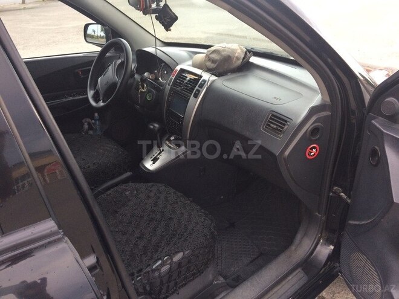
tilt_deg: -27.5
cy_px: 150
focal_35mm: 29
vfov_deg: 48.2
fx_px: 334
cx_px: 200
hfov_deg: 61.7
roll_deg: -0.9
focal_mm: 4.15
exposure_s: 1/33
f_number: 2.2
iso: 125
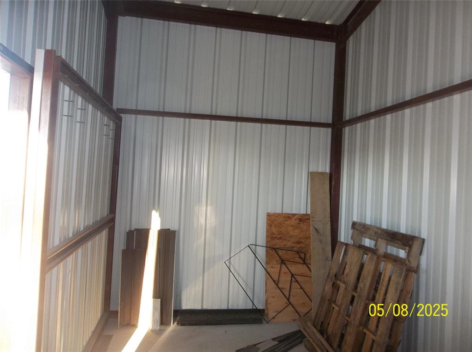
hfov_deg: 65.4
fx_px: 367
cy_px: 176
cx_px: 236
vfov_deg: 51.2
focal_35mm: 27
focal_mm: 4.9
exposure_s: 1/30
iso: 160
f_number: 3.5
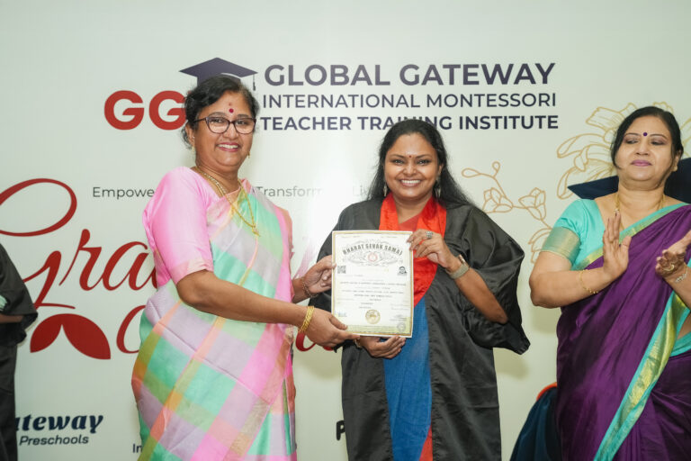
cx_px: 346
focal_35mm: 56
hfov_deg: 35.6
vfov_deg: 24.2
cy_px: 230
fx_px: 1075
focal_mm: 56
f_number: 5.6
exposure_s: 1/125
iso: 1000
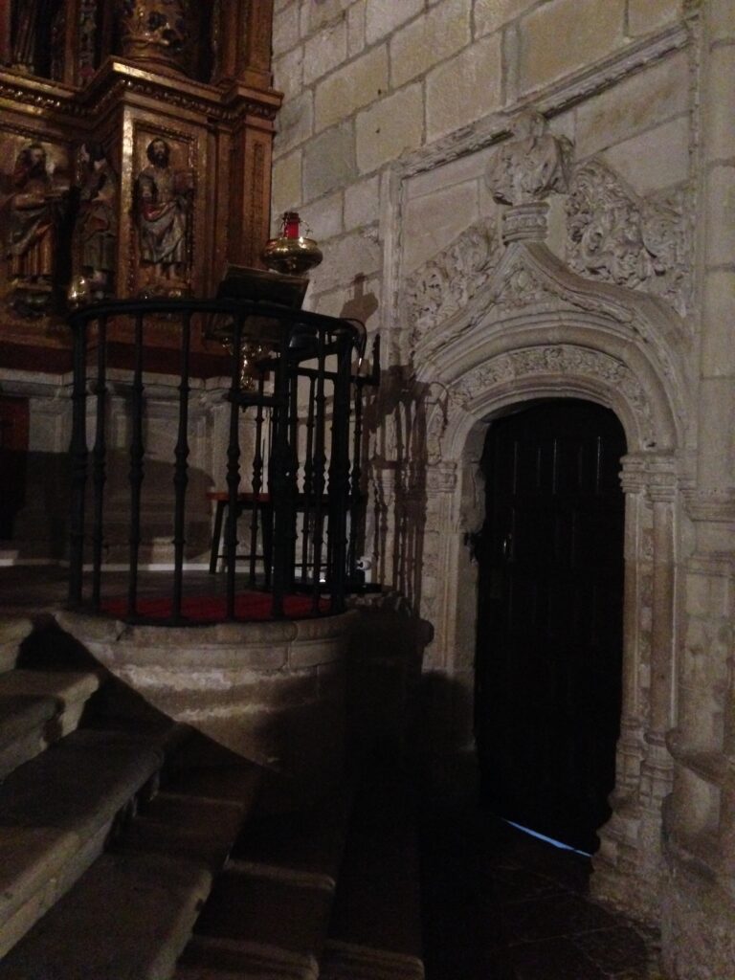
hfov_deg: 42.9
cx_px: 368
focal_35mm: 33
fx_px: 934
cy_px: 490
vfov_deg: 55.4
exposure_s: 1/15
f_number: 2.4
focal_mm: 4.12
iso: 800
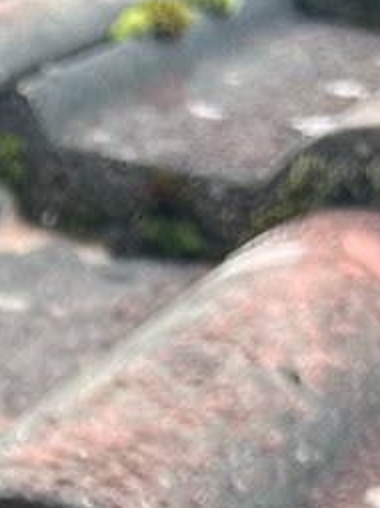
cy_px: 1079
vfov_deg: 10.8
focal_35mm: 164
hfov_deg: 8.3
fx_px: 2404
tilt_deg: -11.9
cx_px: -530
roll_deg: -16.7
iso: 40
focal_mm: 5.1
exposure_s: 1/122
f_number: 1.6
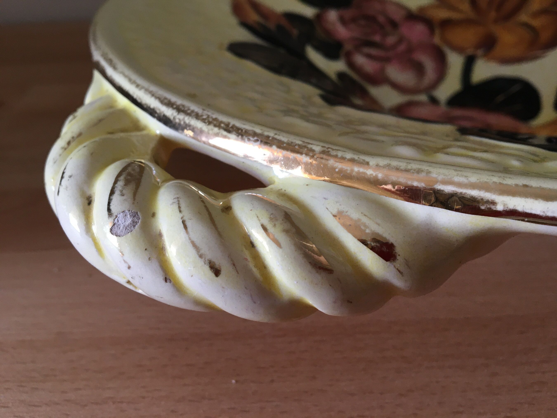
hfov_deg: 61.7
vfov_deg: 48.2
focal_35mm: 29
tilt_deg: -32.7
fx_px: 467
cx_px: 278
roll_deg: +2.0
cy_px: 209
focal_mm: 4.15
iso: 100
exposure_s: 1/33
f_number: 2.2
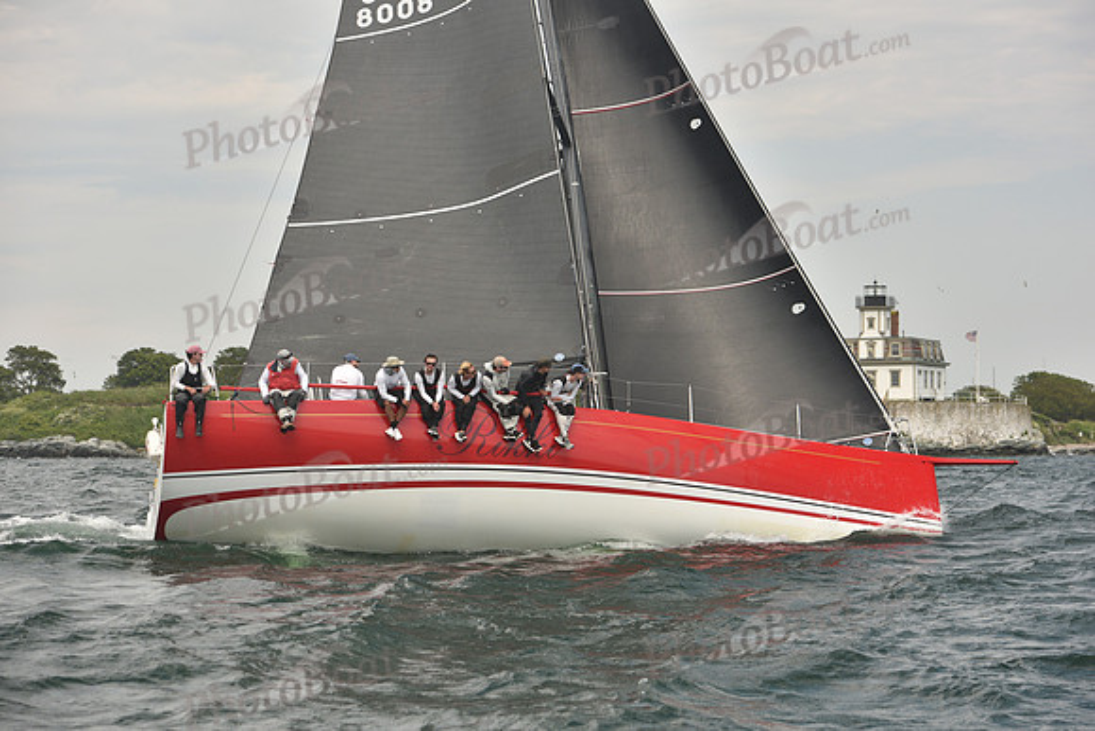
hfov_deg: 25.4
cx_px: 548
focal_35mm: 80
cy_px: 366
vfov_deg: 17.1
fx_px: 2434
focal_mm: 80
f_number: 5
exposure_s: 1/640
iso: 250
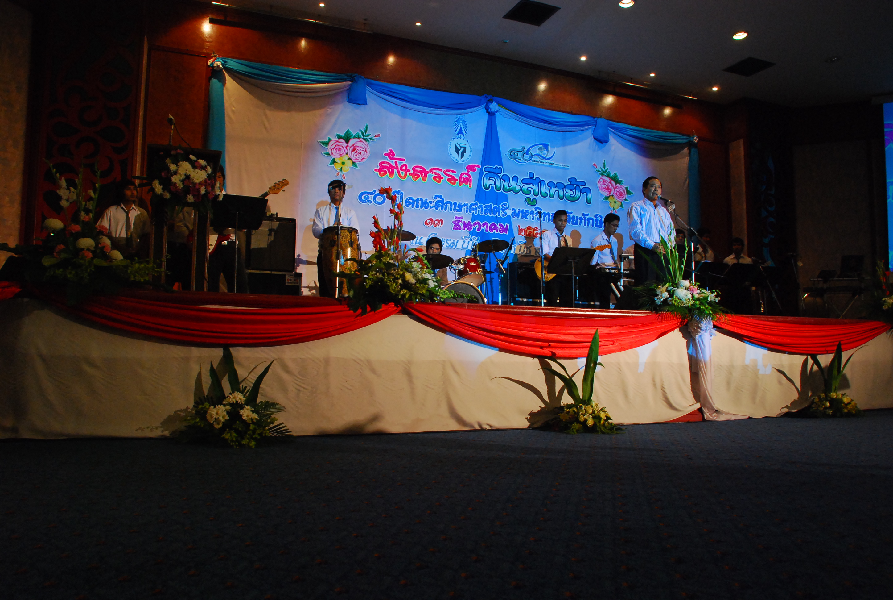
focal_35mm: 27
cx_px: 446
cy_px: 300
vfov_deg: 48.1
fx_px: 671
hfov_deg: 67.3
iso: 1000
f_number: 5.6
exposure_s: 1/20
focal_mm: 18
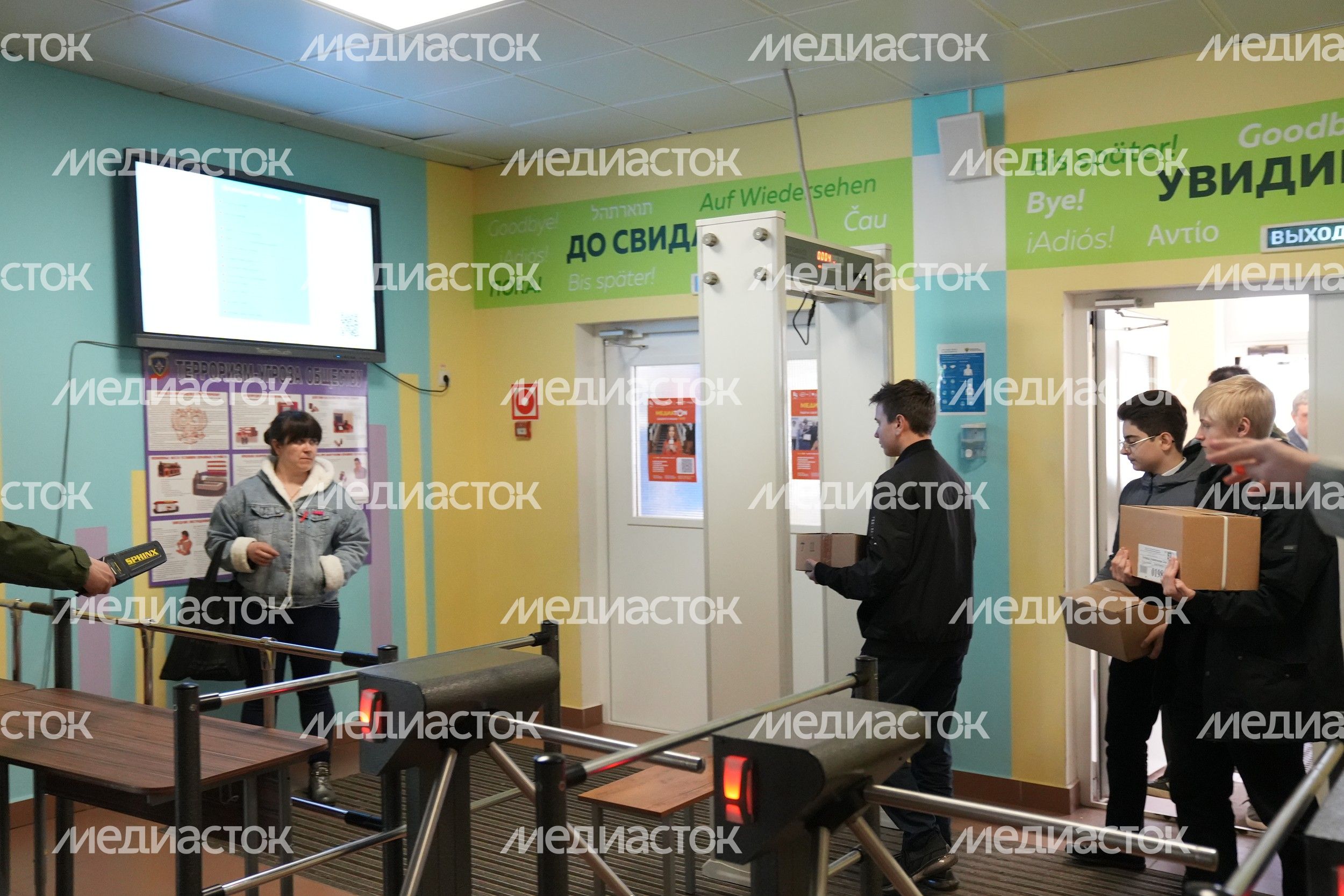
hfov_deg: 55.8
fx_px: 1269
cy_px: 448
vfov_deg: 38.9
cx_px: 672
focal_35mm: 34
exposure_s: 1/250
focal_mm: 34
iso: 6400
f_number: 3.2
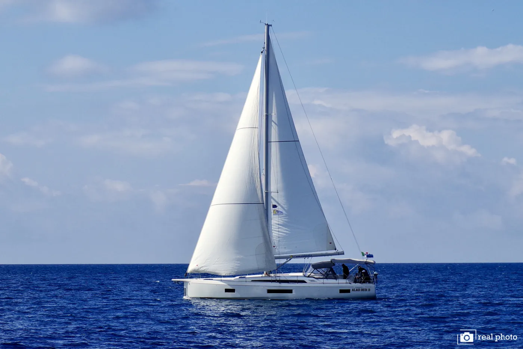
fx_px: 1525
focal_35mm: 105
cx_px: 262
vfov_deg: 13.0
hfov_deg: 19.5
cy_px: 174
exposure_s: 1/640
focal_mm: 70
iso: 200
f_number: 11
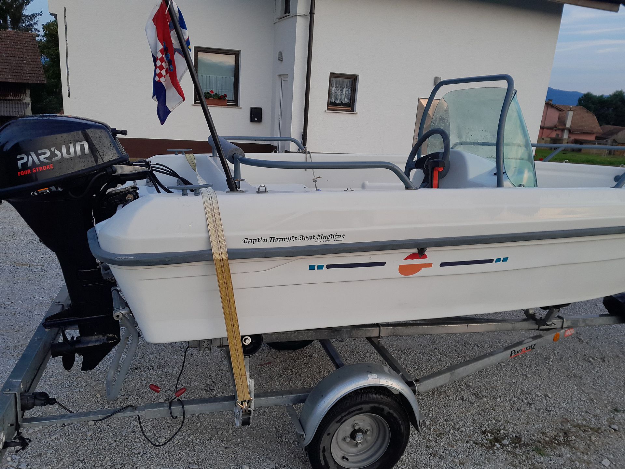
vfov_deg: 53.1
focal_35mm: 26
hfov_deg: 67.3
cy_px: 234
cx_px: 312
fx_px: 469
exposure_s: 1/232
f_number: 1.8
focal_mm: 4
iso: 40
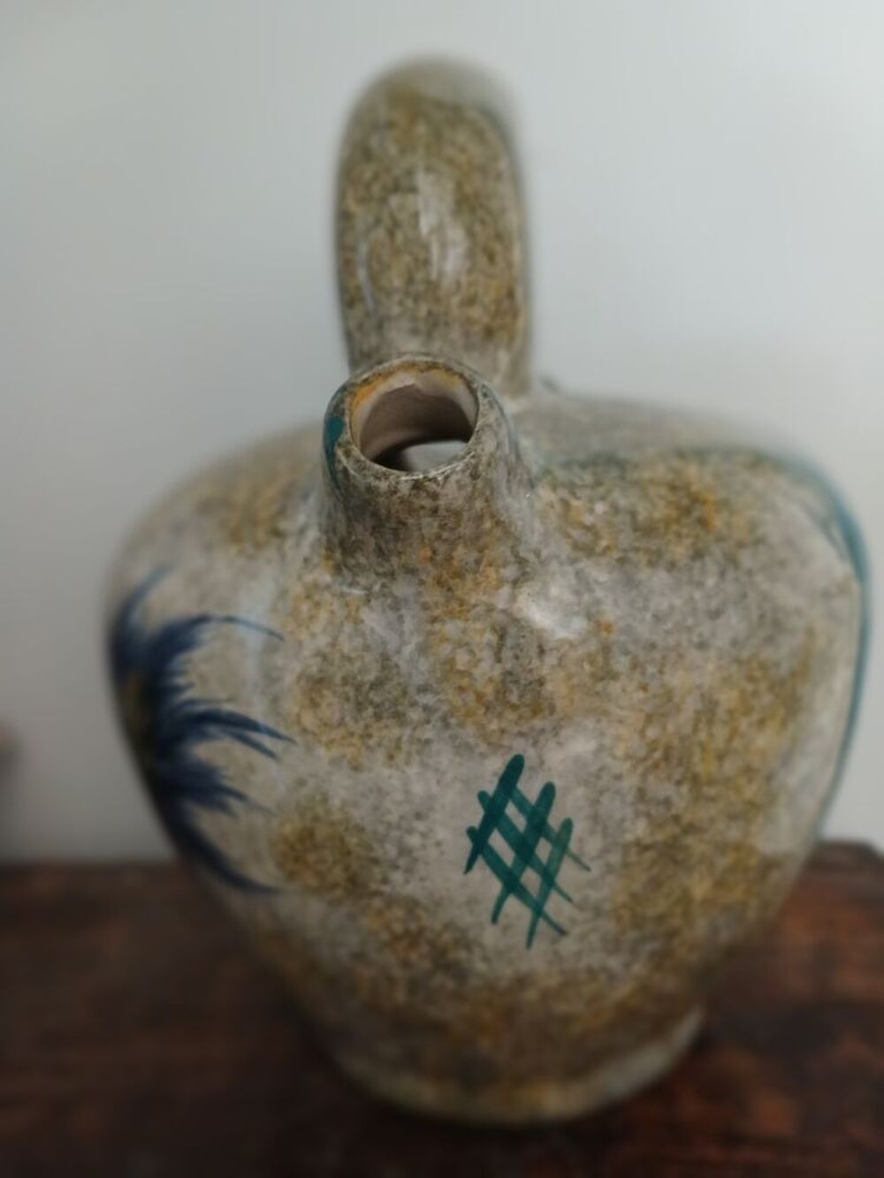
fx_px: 919
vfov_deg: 65.3
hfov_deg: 51.4
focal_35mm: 27
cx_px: 442
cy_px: 589
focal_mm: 3.98
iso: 500
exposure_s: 1/20
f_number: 1.8
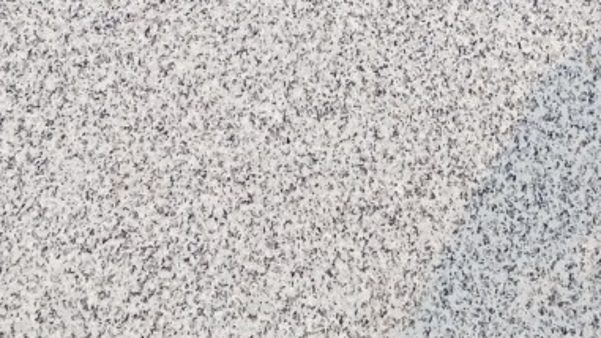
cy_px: -76
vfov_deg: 14.7
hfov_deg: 26.7
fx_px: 1259
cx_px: 385
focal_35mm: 79
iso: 200
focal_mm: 2.79
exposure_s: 1/1420
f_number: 2
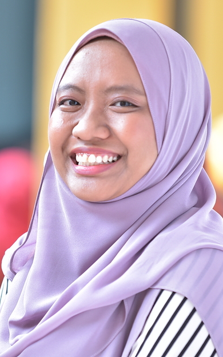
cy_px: 164
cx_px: 90
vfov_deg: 4.8
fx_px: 4277
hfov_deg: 3.0
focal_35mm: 440
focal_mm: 175
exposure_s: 1/160
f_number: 2.8
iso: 125
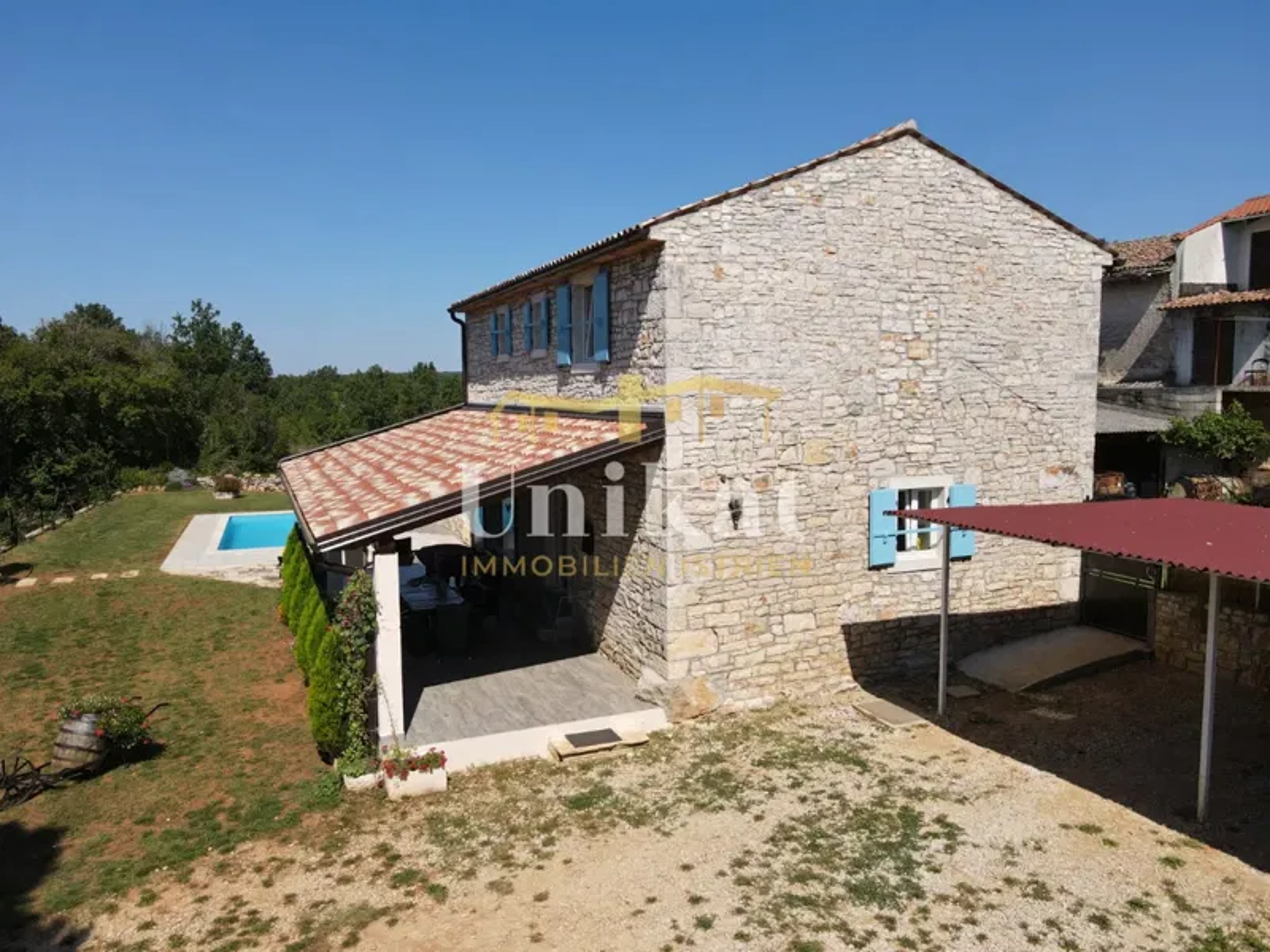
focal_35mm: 24
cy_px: 476
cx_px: 635
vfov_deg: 56.8
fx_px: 881
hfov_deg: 71.6
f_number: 2.8
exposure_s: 1/1000
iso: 100
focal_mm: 4.5
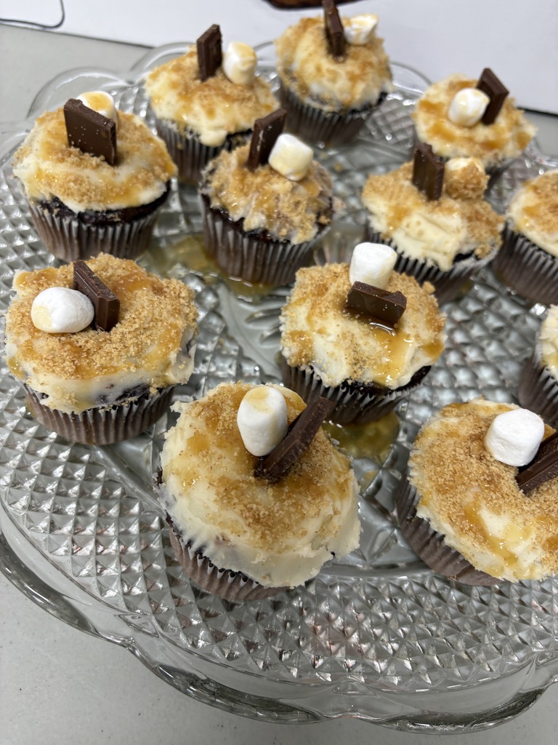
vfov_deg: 67.3
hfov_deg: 53.1
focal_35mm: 26
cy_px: 372
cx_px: 279
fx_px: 559
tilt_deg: -54.8
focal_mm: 5.96
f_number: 1.6
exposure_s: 1/50
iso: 100
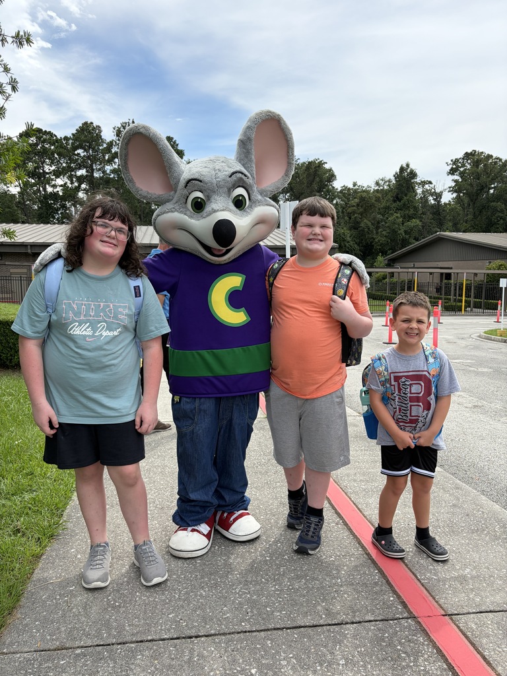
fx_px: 508
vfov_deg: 67.3
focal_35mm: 26
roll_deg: +0.3
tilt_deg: -6.5
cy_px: 338
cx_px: 254
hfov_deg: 53.1
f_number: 1.6
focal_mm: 5.96
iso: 64
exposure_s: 1/2538
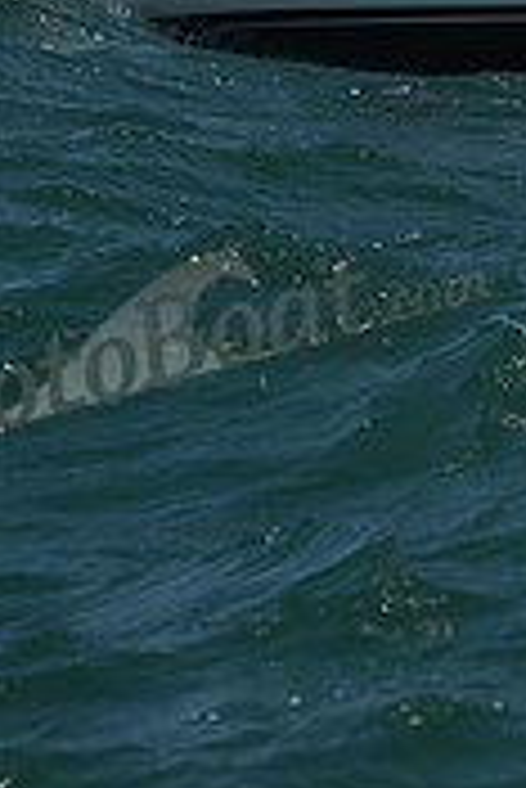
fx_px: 6890
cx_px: 722
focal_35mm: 315
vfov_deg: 6.4
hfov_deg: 4.4
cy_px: -405
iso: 250
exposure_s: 1/800
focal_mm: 95
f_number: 7.1
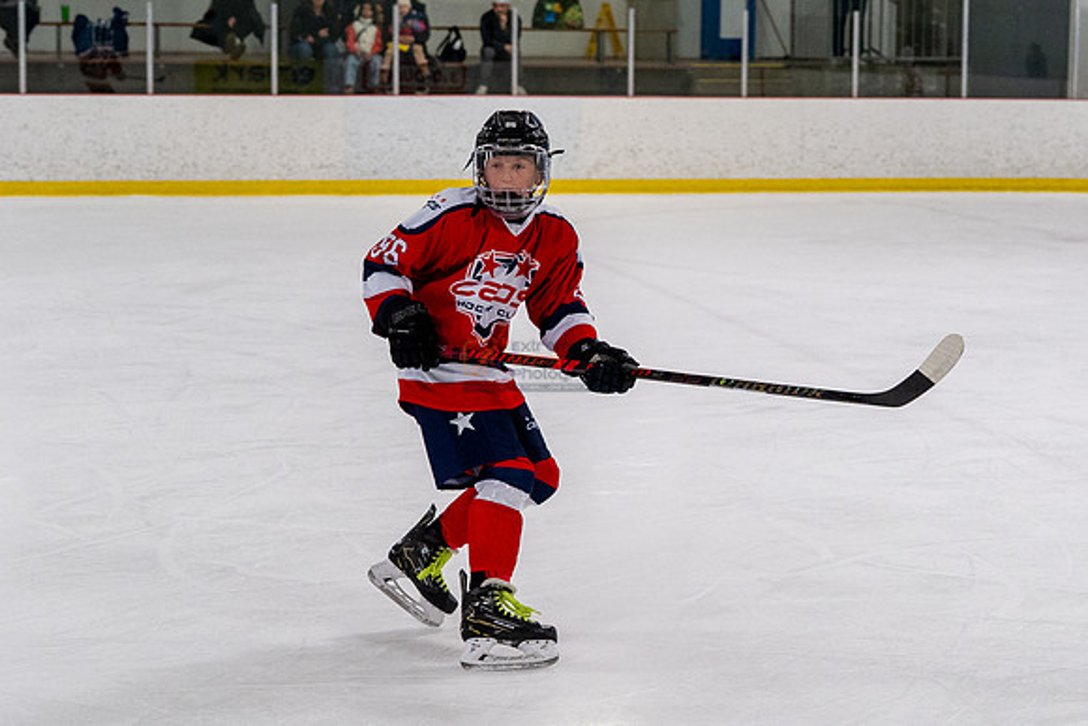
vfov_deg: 16.8
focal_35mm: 81
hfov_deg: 24.9
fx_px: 2457
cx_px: 674
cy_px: 363
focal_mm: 41
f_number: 2.8
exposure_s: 1/800
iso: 2000
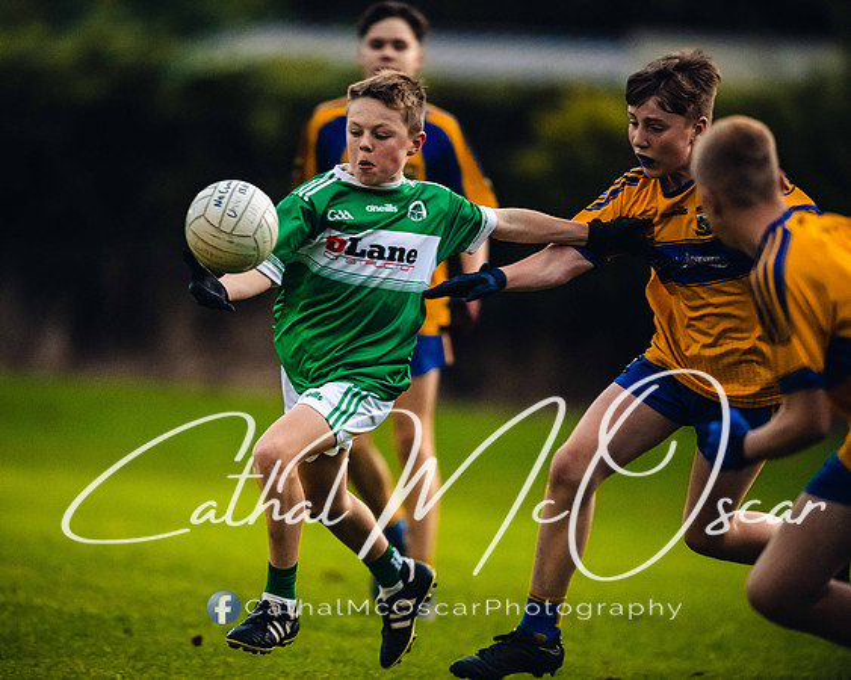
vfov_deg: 3.4
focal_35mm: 450
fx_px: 11342
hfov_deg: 4.3
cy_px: 340
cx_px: 340
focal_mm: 400
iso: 3200
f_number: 2.8
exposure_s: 1/500
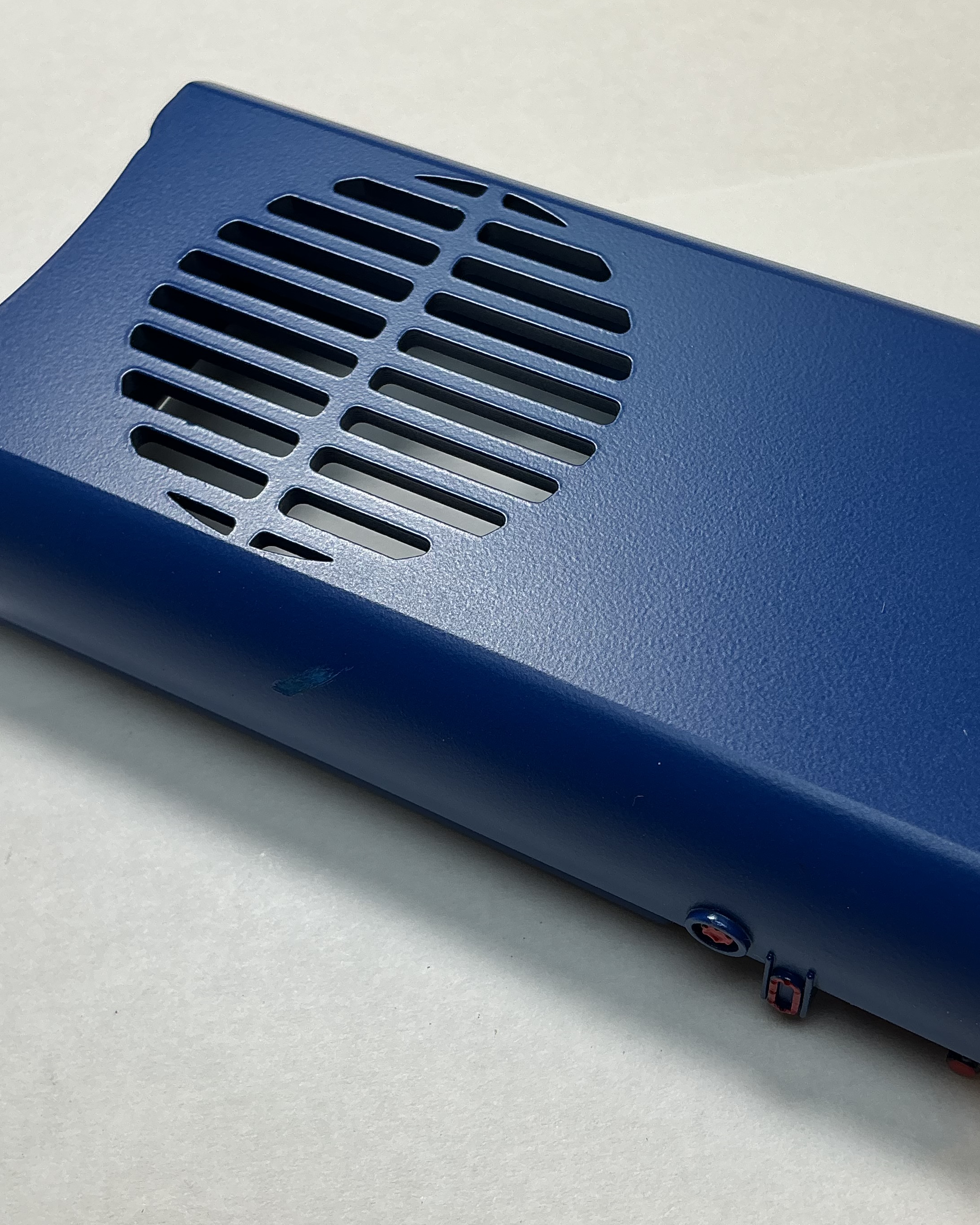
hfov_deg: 35.6
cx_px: 576
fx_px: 1523
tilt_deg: -57.8
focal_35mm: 42
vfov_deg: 43.8
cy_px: 618
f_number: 1.8
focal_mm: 3
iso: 16
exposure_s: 1/116
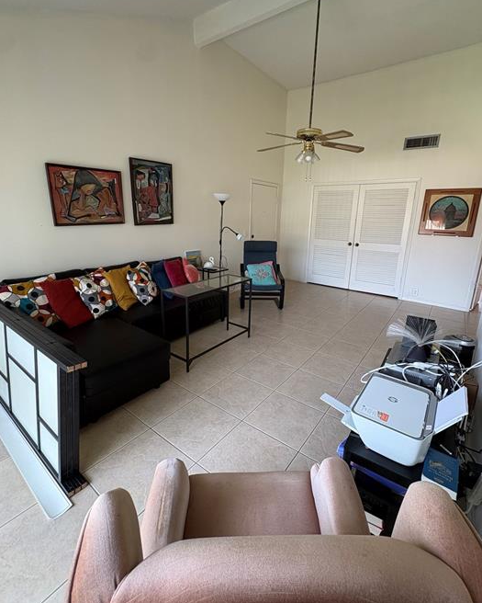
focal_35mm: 16
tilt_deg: -13.4
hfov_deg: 80.4
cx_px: 248
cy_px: 285
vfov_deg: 93.0
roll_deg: -1.8
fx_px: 285
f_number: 2.2
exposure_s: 1/60
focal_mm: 2.22
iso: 125
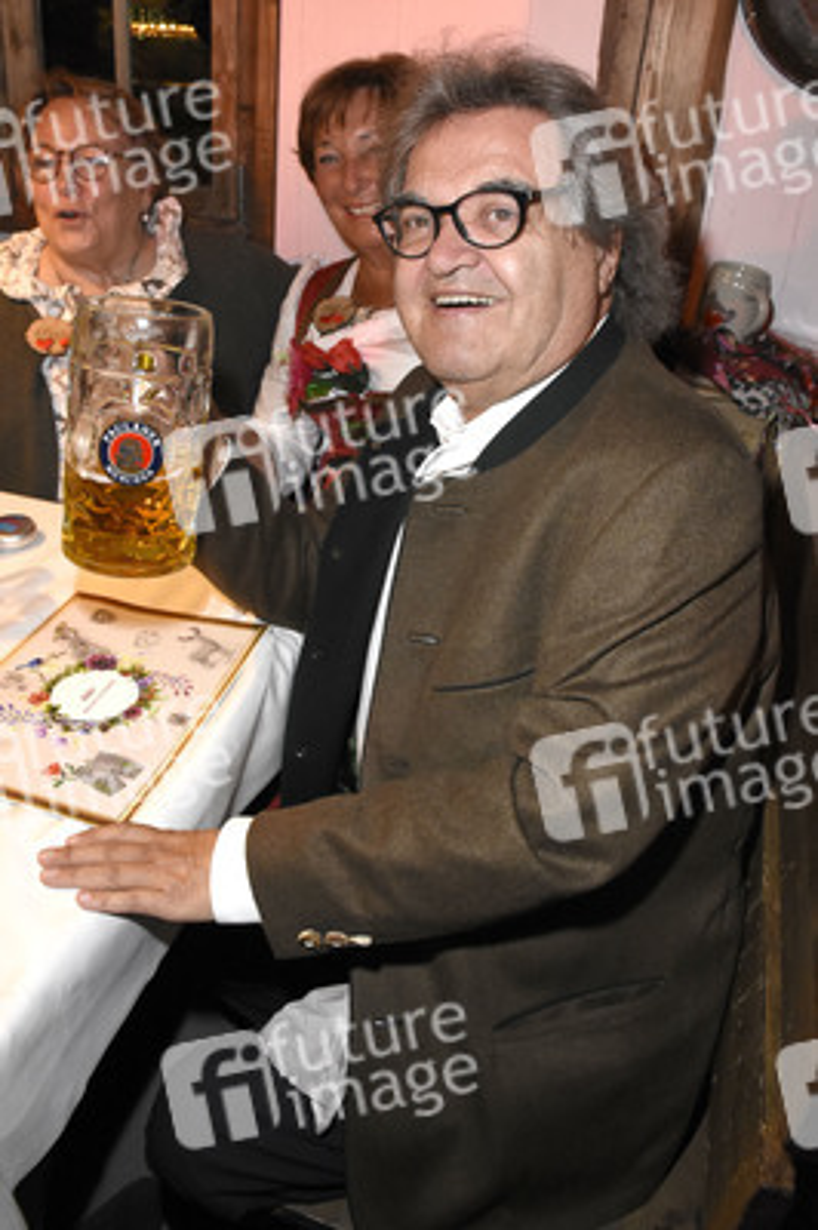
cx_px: 409
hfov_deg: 47.9
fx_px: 922
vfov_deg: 67.4
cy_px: 615
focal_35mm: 27
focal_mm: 18
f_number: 6.3
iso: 3200
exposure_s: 1/60
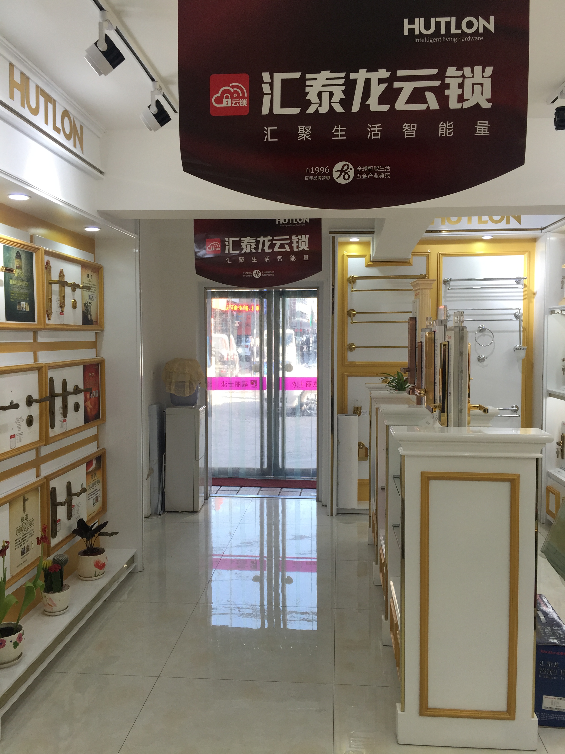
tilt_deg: -2.5
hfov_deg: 48.2
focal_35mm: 29
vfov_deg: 61.7
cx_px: 282
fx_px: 631
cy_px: 377
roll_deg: -0.4
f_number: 2.2
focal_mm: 4.15
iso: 32
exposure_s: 1/100
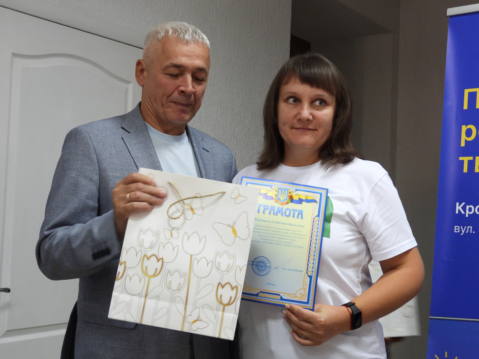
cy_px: 180
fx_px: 692
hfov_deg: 38.2
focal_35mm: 50
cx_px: 240
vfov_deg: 29.1
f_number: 3.5
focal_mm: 8.9
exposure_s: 1/20
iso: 400
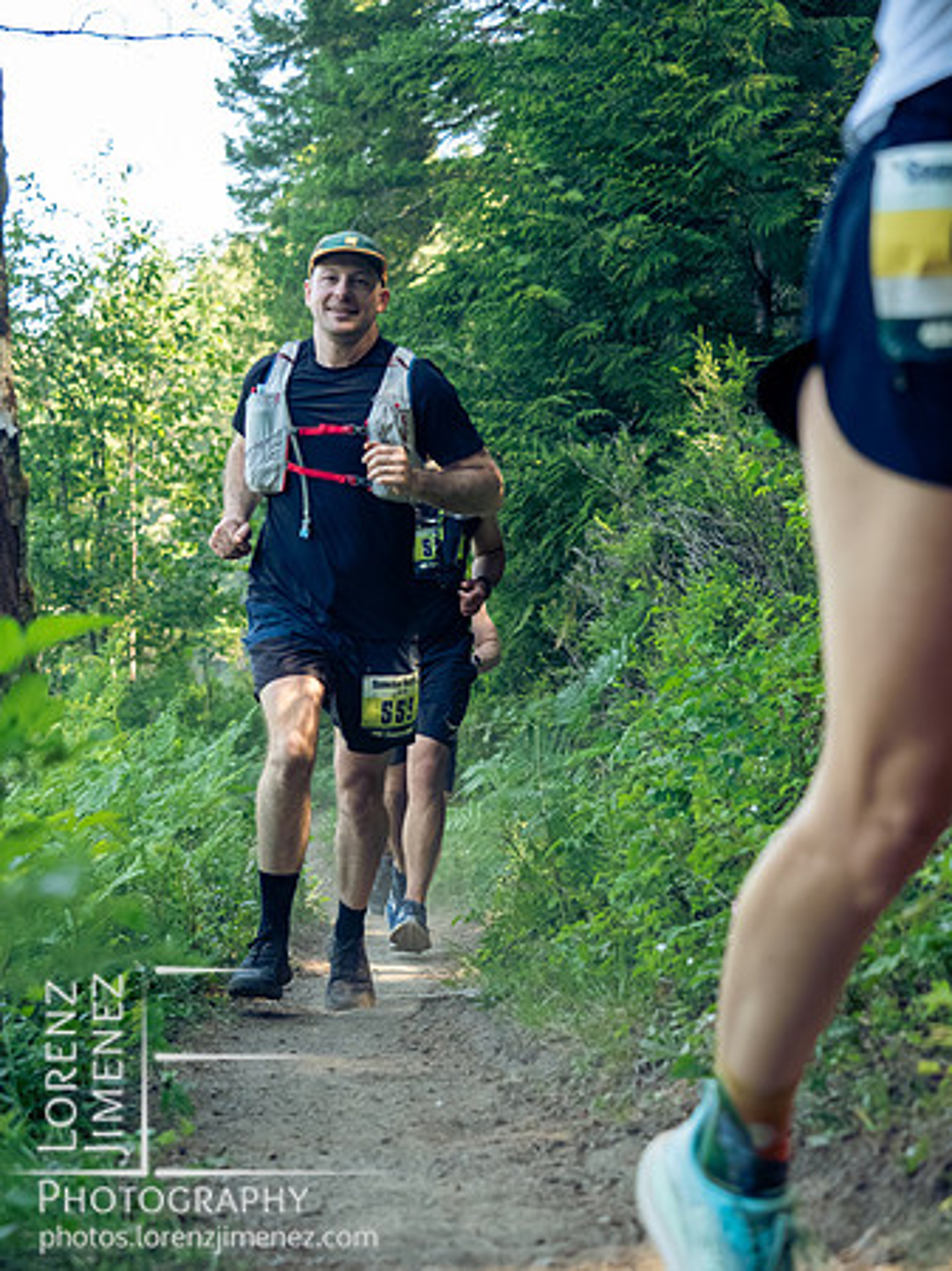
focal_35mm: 80
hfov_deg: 18.4
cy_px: 636
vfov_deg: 24.4
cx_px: 476
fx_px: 2936
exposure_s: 1/1000
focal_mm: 40
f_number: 2.8
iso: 3200
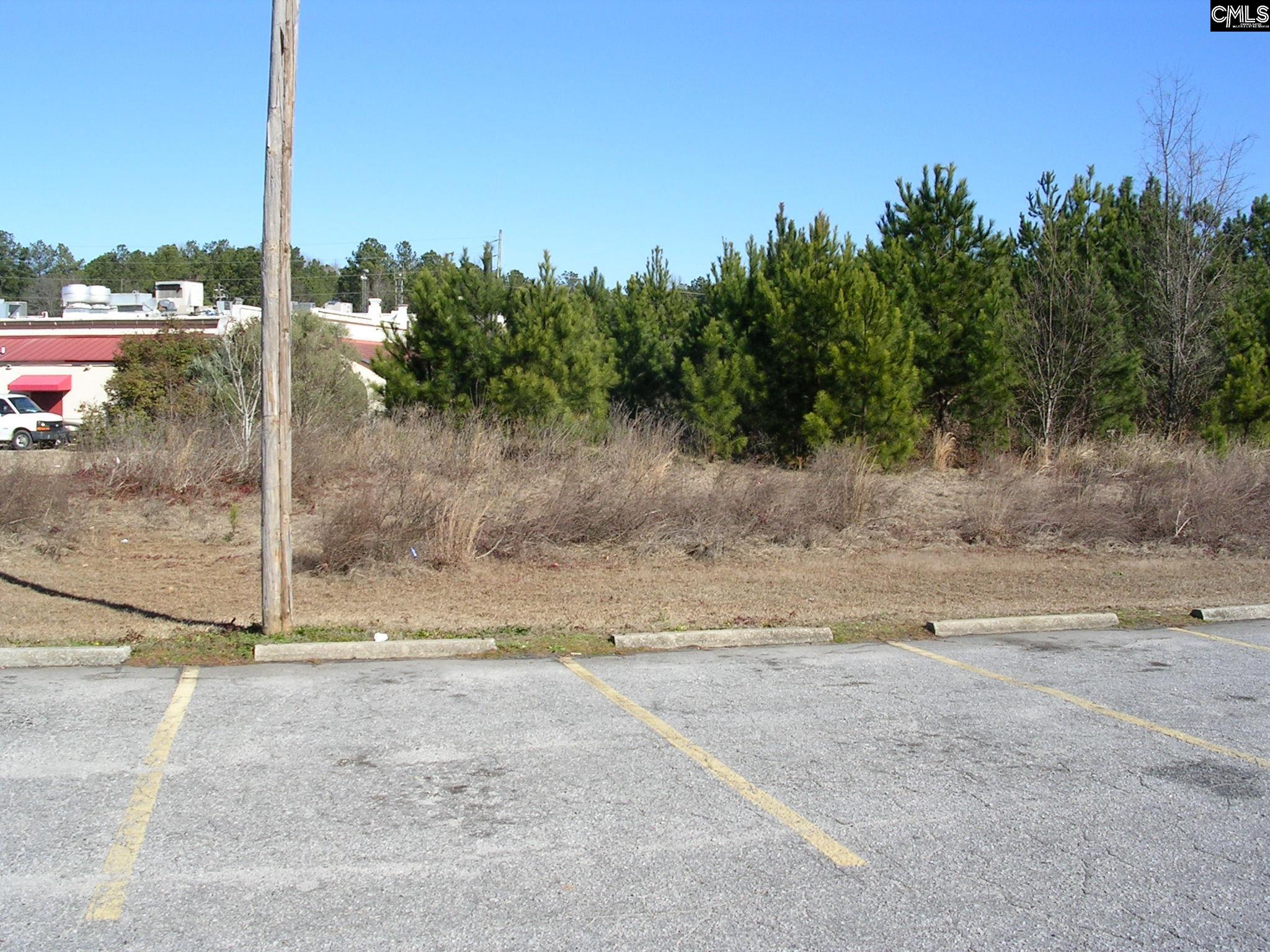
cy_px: 476
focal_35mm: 38
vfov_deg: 37.7
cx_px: 635
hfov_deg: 49.0
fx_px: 1394
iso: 50
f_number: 5.6
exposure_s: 1/254
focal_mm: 5.8
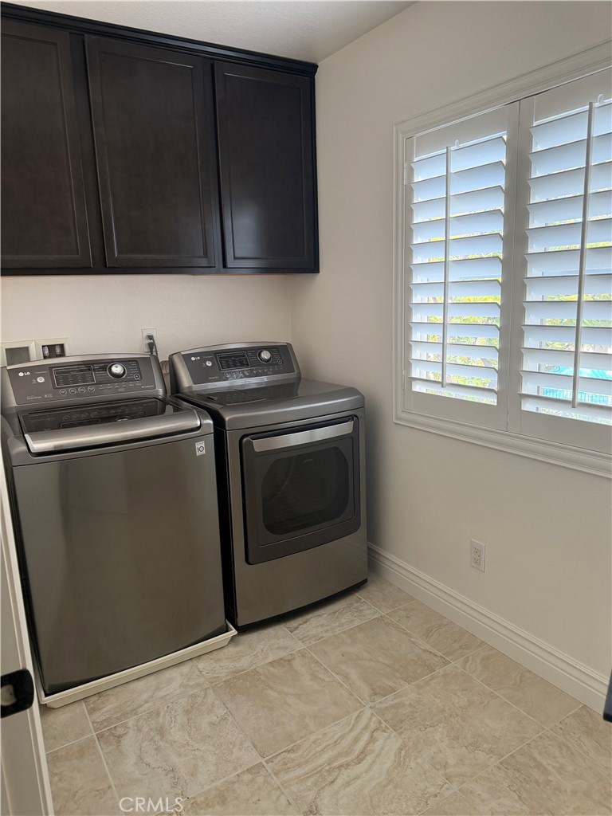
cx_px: 306
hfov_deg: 56.8
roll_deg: +1.8
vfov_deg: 71.6
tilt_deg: -12.1
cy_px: 408
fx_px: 566
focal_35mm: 24
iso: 200
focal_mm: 6.76
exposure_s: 1/120
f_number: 1.78
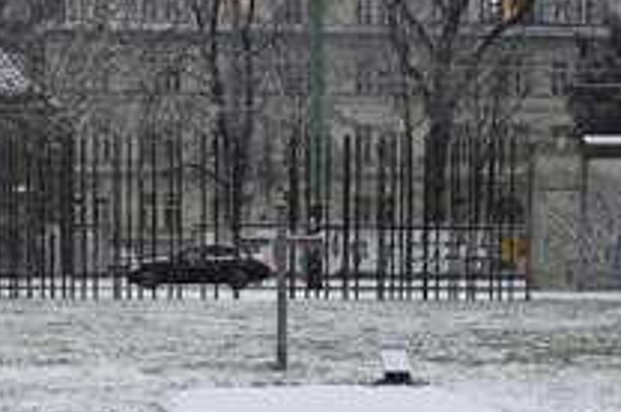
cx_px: 219
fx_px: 1567
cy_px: 352
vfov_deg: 14.9
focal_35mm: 91
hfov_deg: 22.3
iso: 1600
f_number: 11
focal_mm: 42
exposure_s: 1/100
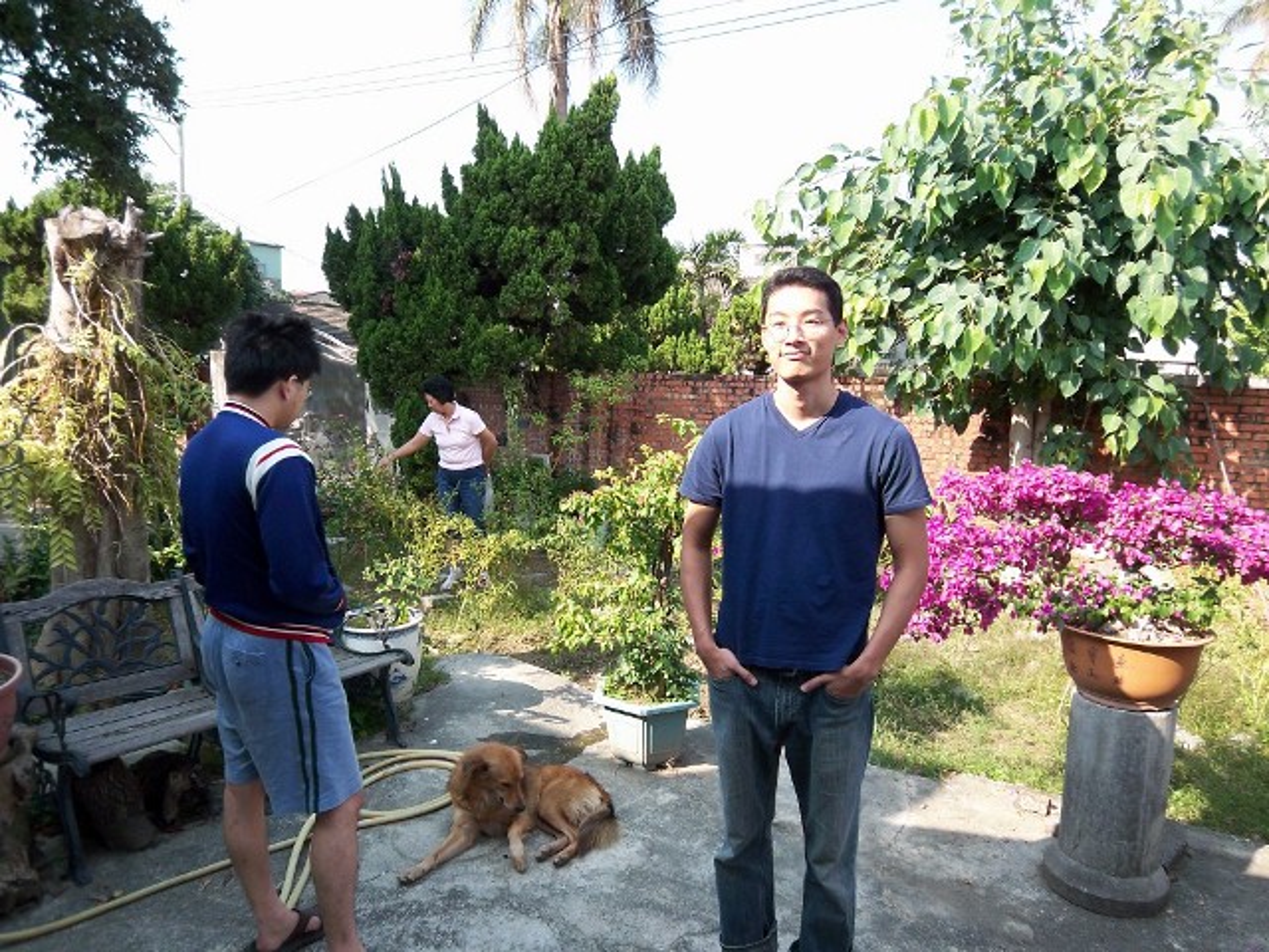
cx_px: 634
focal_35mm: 23
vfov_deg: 58.9
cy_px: 476
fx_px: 843
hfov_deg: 73.9
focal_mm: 3.8
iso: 50
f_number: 2.8
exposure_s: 1/200
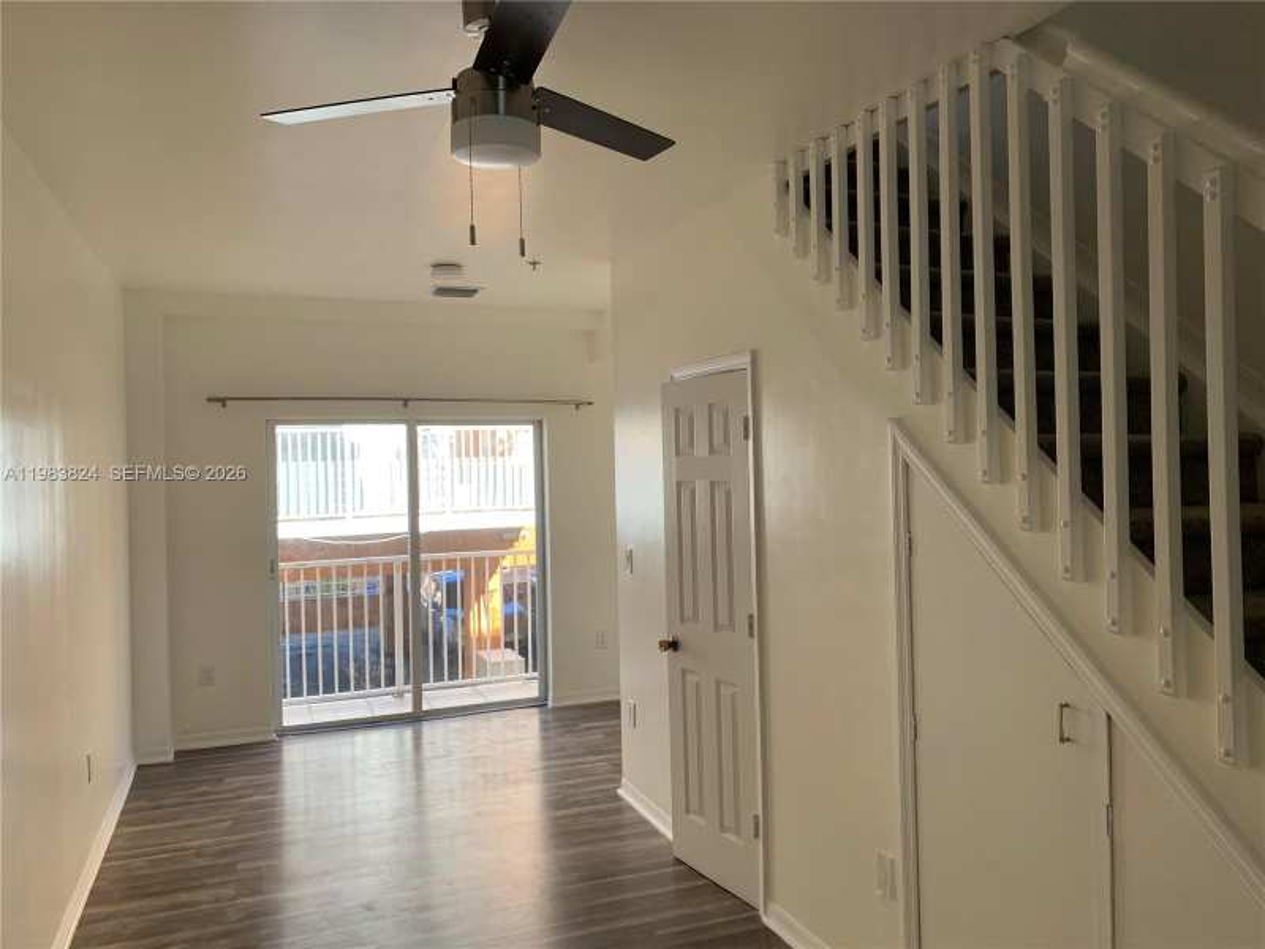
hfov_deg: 67.3
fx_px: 950
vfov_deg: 53.1
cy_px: 474
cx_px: 632
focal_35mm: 26
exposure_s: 1/122
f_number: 1.8
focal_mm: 4.25
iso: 32
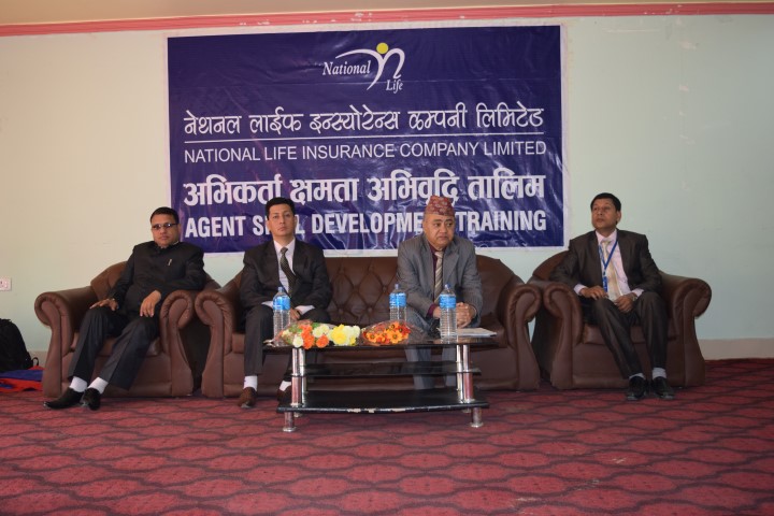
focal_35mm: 38
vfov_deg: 35.5
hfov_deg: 51.3
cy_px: 258
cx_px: 387
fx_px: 806
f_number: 4
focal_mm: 25
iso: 900
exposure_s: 1/60
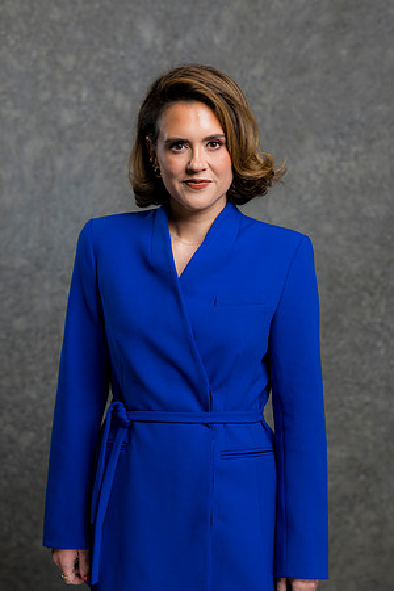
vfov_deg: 23.9
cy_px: 296
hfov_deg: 16.1
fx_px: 1395
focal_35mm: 85
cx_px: 197
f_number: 5
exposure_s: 1/200
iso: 125
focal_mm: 85
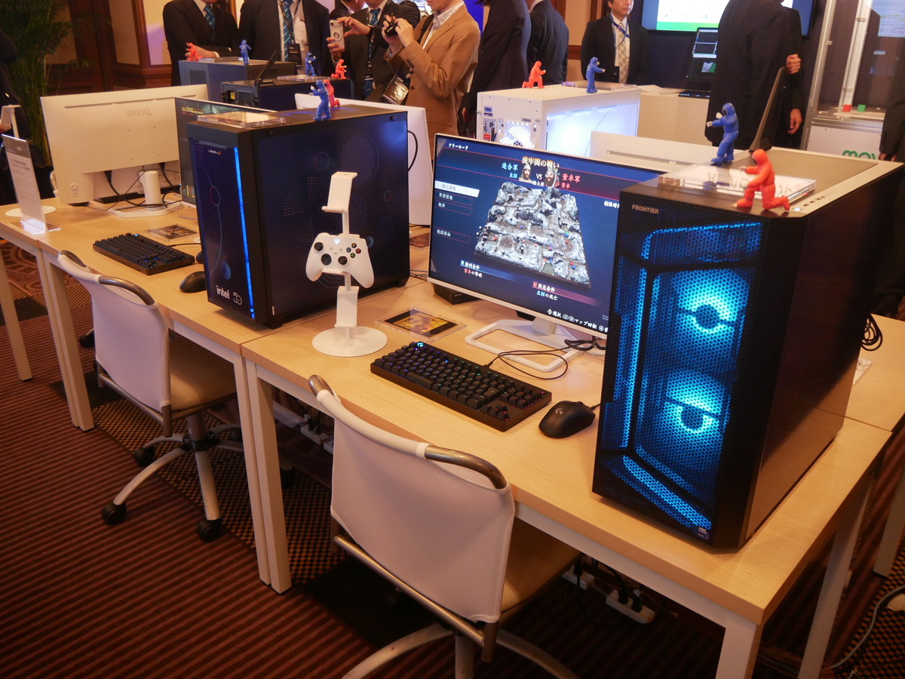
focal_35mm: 28
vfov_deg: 49.7
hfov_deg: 63.4
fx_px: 732
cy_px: 340
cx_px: 452
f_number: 3.5
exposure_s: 1/60
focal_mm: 14
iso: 1250
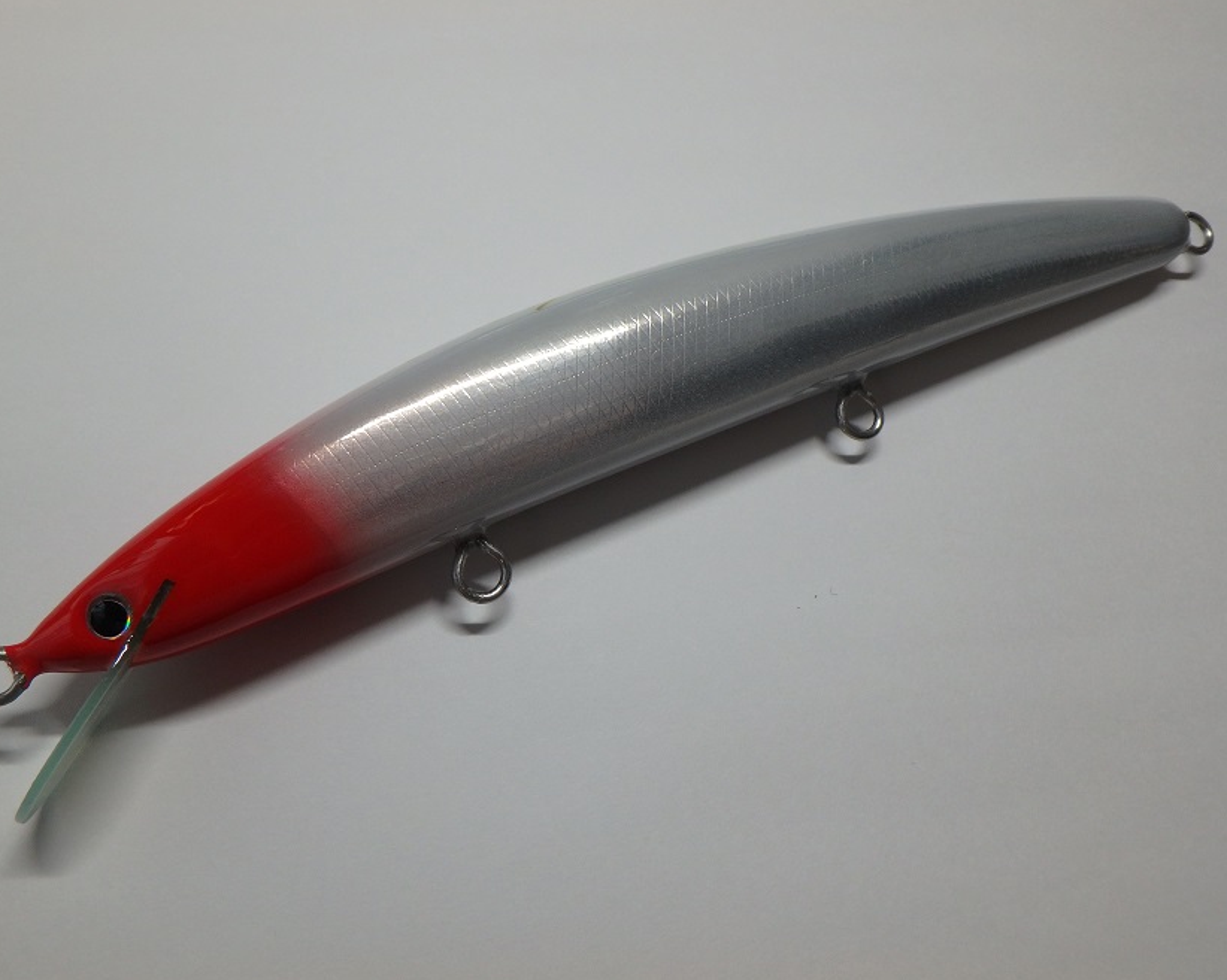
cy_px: 487
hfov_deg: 57.2
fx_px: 1125
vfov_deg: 47.1
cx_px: 590
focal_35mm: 31
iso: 125
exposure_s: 1/60
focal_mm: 5.2
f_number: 4.6
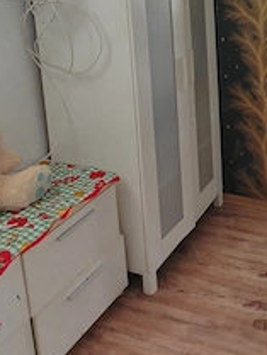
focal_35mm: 46
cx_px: 235
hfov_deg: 30.3
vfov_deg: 38.4
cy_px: 36
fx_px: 473
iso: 356
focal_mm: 5.25
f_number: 1.75
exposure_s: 1/50
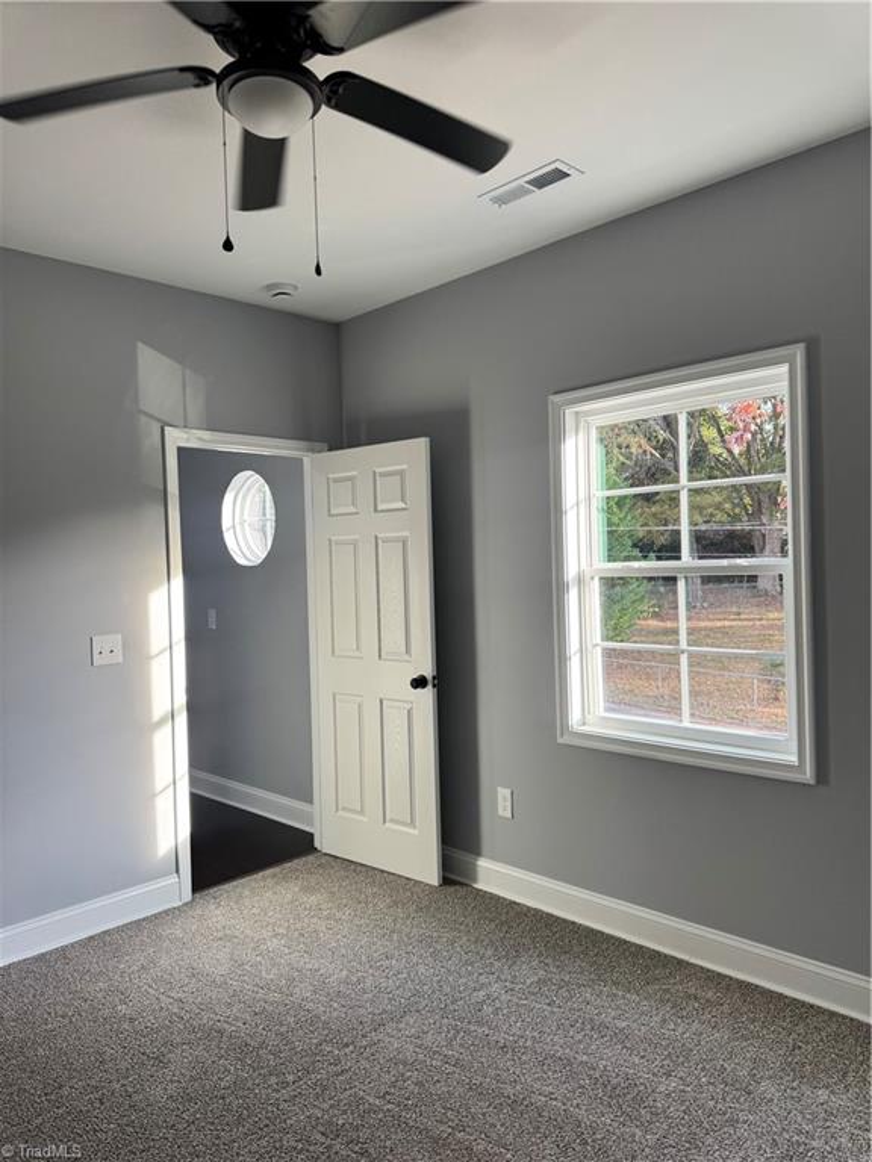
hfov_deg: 56.8
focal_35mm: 24
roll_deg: +2.2
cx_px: 436
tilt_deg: -0.4
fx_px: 806
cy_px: 581
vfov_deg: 71.6
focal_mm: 6.76
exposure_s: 1/120
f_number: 1.78
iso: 80
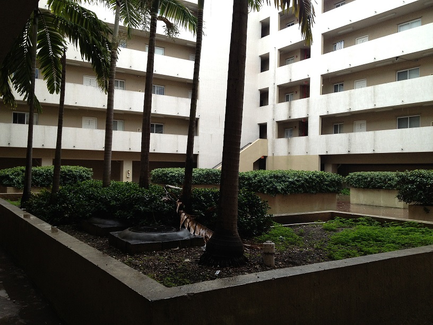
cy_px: 162
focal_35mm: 35
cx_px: 216
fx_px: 438
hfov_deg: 52.6
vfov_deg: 40.7
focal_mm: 4.28
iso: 80
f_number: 2.4
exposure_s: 1/149
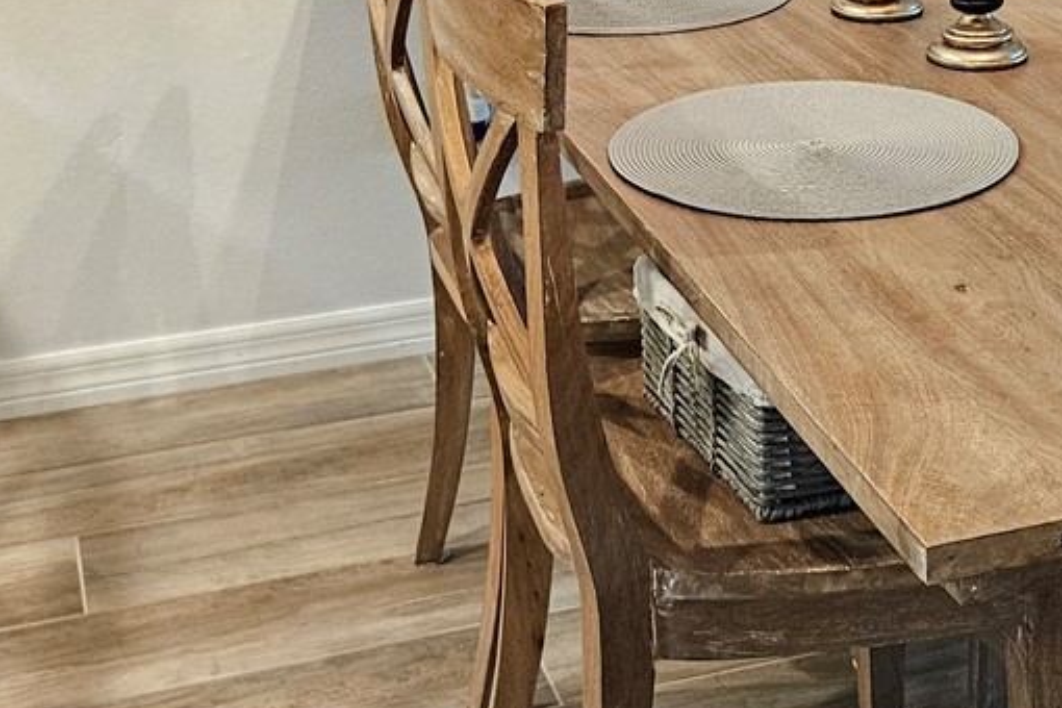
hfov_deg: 26.8
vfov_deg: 17.3
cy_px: -144
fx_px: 2212
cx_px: 710
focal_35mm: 75
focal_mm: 5.4
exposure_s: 1/120
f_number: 1.8
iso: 640
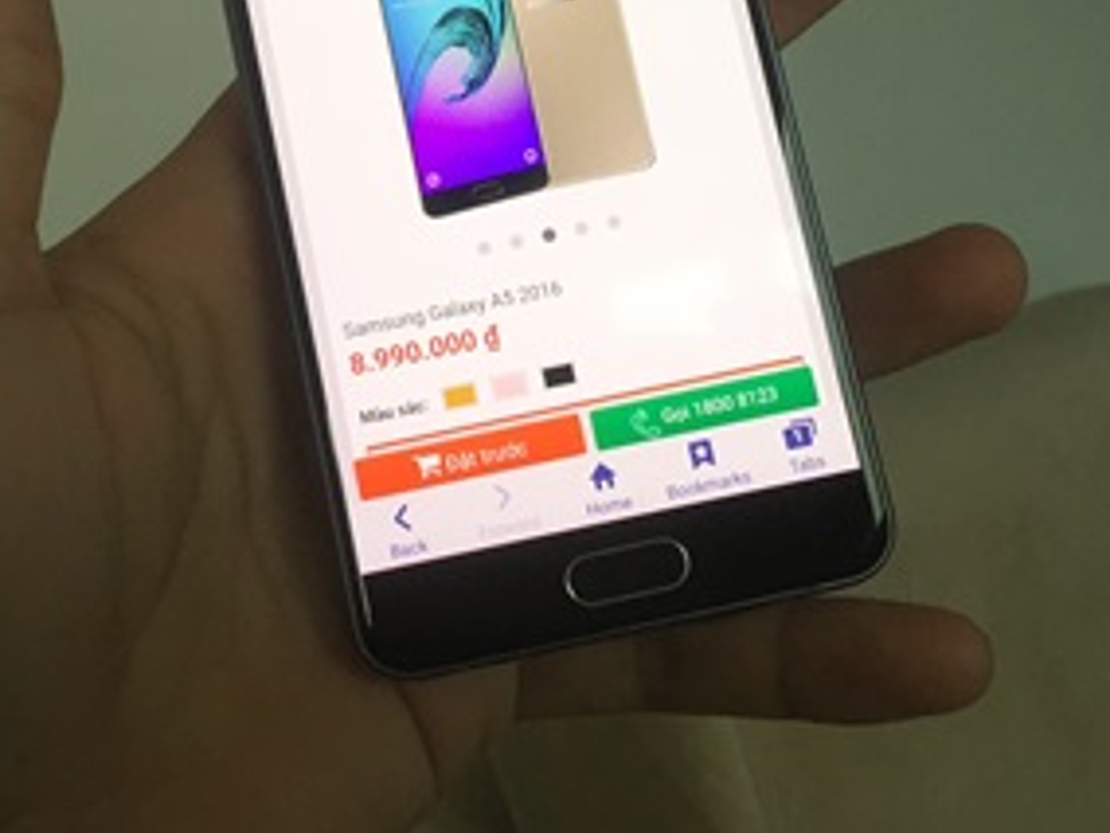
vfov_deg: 29.0
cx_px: 375
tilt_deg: -3.1
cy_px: 164
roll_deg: +8.4
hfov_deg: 38.5
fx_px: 1571
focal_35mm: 49
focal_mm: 4.15
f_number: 2.2
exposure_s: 1/30
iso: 32
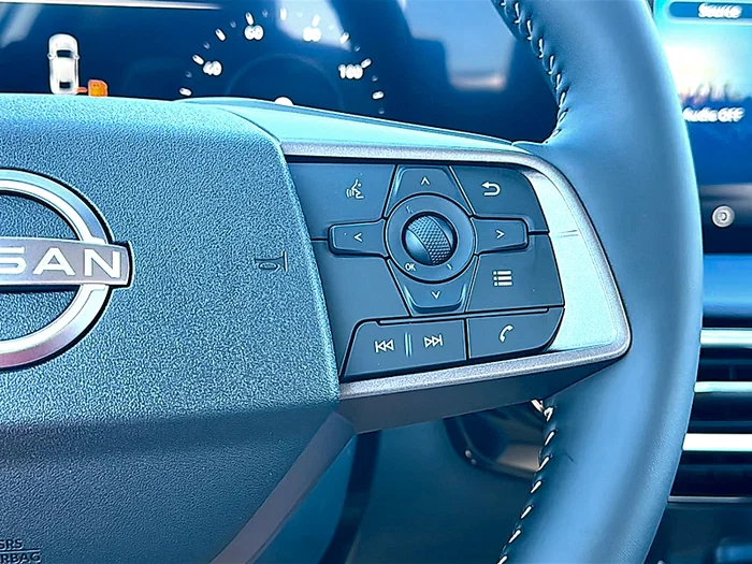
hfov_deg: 43.9
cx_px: 376
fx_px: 934
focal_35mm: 43
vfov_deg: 33.6
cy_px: 282
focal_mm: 6.86
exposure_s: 1/176
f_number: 1.78
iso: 80
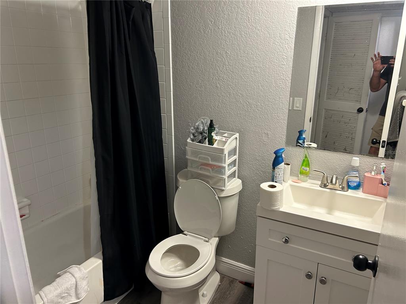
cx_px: 203
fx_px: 305
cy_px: 152
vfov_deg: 53.1
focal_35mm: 26
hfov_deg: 67.3
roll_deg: +0.4
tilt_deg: -16.8
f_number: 1.5
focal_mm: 5.7
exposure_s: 1/60
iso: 125
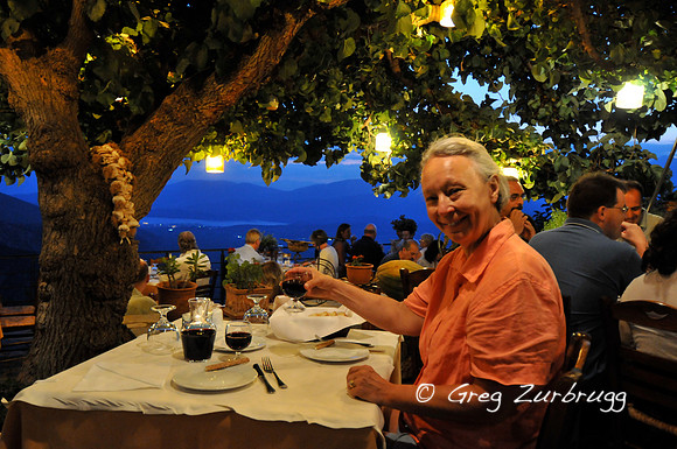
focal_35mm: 28
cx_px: 338
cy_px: 224
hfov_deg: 64.6
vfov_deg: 45.5
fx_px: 535
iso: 1600
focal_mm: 19
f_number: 4
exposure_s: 1/25
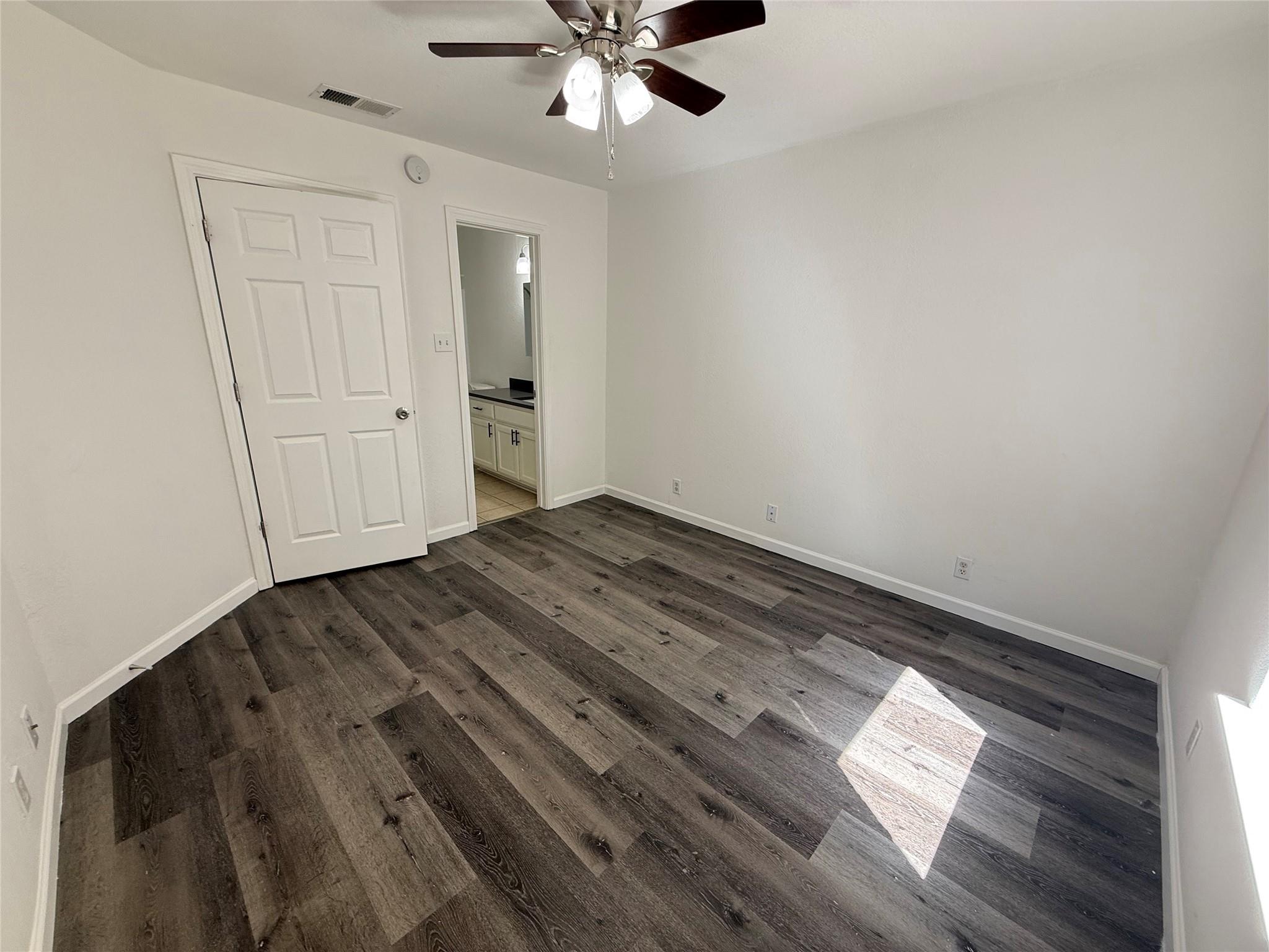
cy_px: 476
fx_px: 513
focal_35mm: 14
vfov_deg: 85.7
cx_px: 634
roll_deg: -1.2
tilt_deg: -16.1
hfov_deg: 102.1
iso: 80
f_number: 2.2
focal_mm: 2.22
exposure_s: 1/120
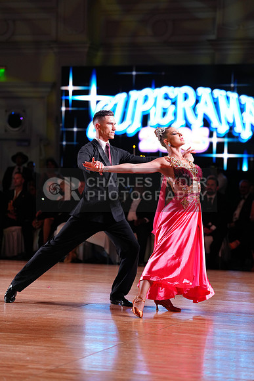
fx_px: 1111
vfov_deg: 19.5
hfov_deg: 13.0
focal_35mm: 105
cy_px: 190
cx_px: 127
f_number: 2.8
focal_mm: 105
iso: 1600
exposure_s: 1/400
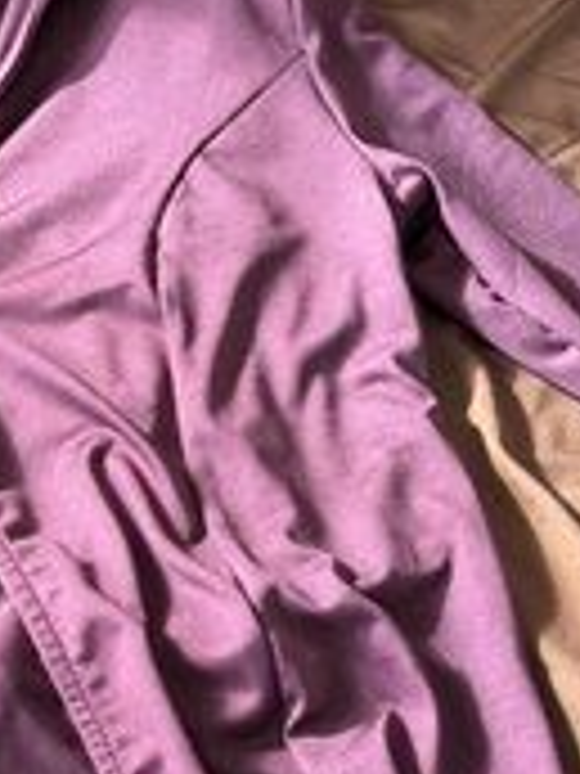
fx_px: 3329
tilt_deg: -57.2
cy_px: 448
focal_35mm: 149
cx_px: -85
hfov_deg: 9.8
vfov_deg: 13.2
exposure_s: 1/60
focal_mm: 6.76
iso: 160
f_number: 1.78
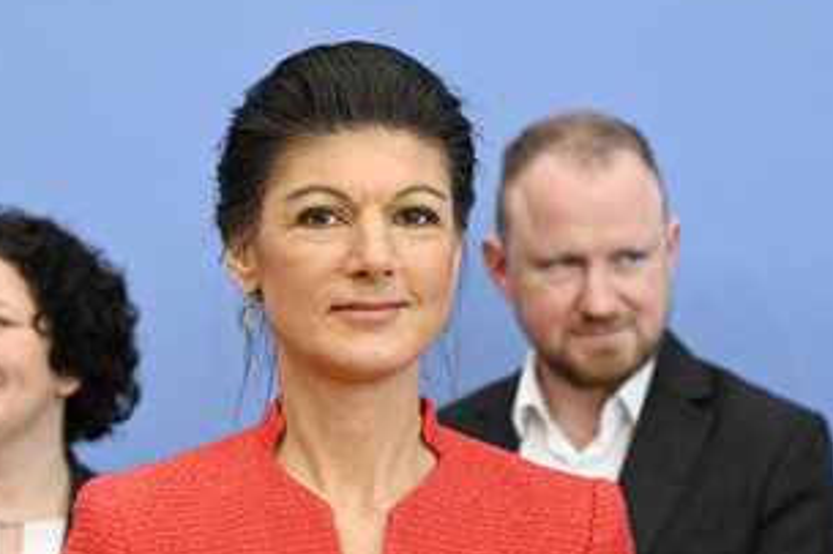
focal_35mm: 111
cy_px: 371
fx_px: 2567
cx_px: 335
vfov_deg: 12.3
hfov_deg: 18.4
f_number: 4.5
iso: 3200
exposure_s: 1/640
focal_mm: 75
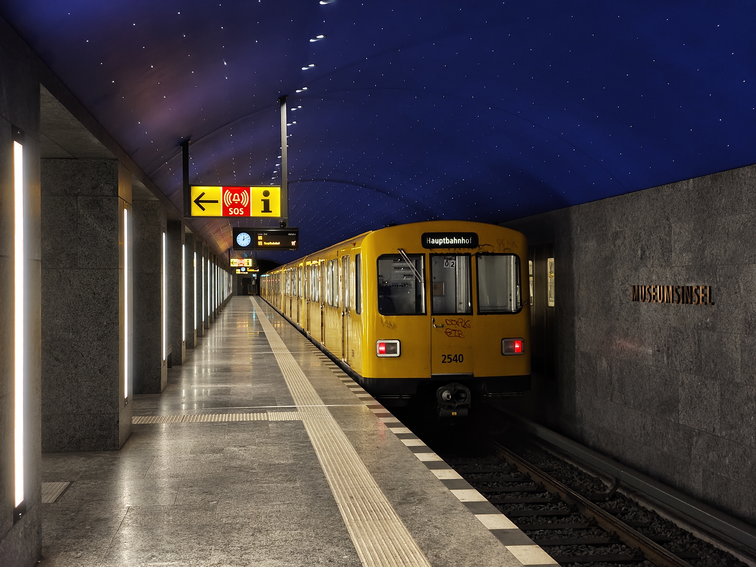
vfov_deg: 29.1
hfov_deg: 38.2
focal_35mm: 50
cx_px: 378
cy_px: 284
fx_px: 1092
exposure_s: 1/100
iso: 1720
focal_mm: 7.1
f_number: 2
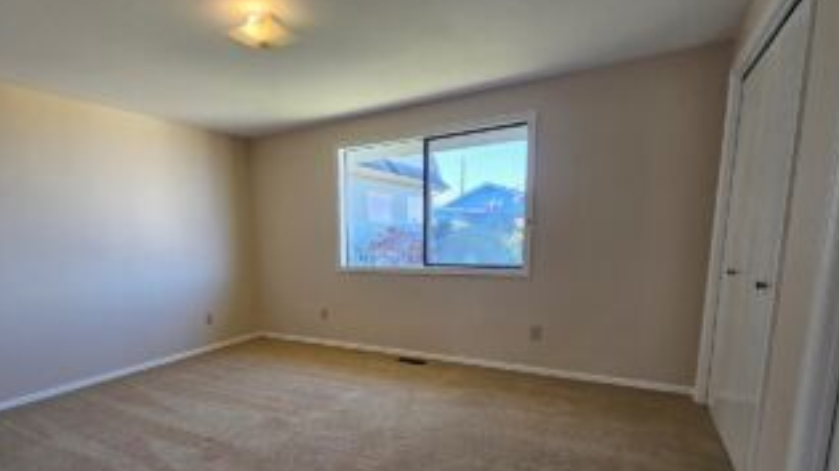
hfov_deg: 91.5
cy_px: 298
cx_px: 336
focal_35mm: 18
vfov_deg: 60.1
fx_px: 400
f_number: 2.2
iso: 100
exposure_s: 1/77.4
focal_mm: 2.2
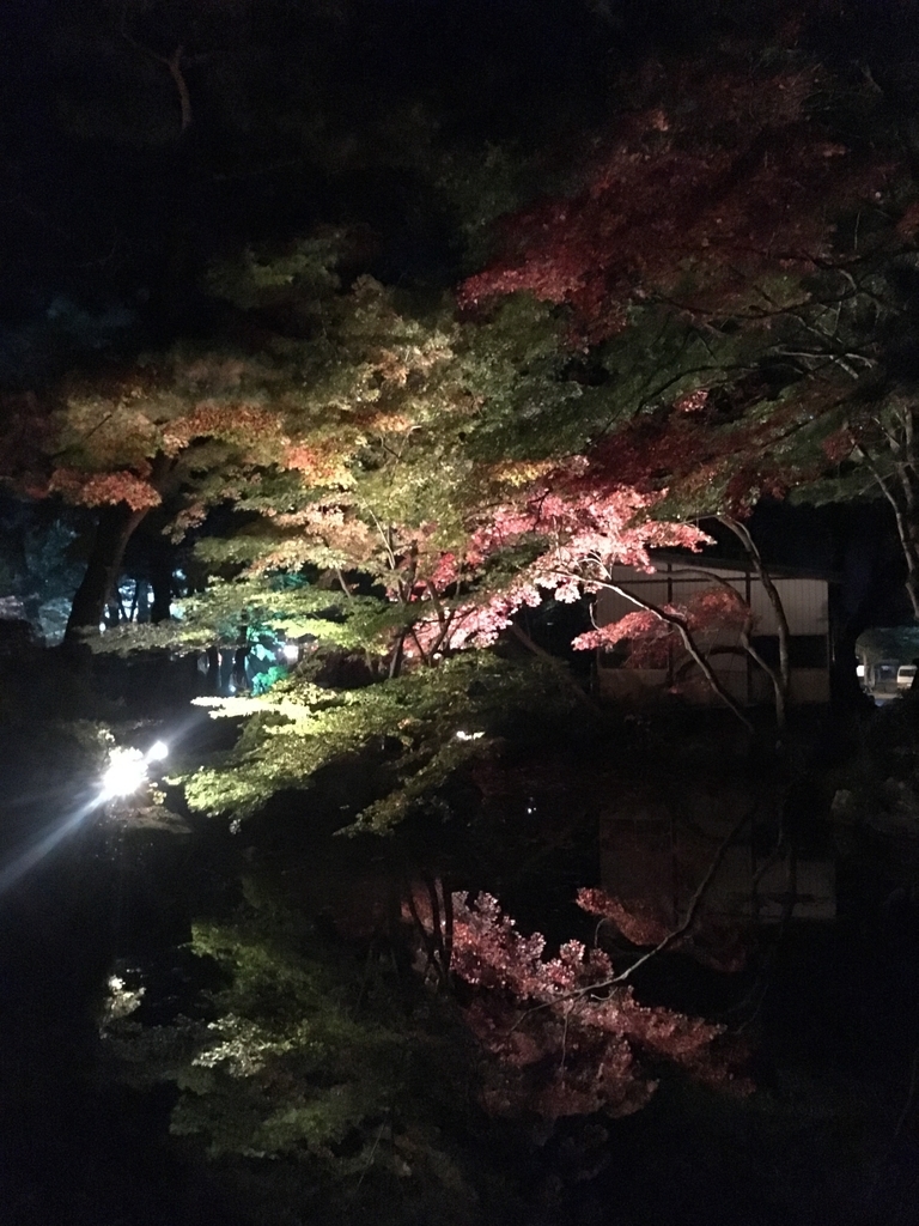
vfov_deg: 61.7
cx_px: 460
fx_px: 1027
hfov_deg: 48.2
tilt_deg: +2.7
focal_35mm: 29
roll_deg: +0.3
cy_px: 613
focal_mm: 4.15
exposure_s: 1/15
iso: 2000
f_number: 2.2
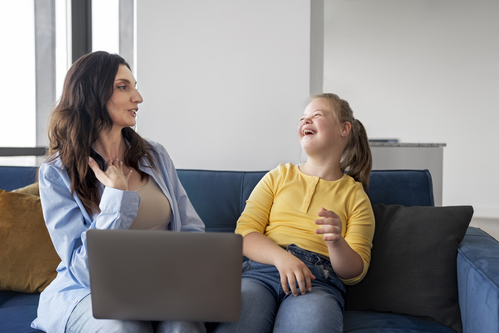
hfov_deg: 54.4
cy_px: 166
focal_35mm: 35
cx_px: 250
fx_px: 485
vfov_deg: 37.9
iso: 320
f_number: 2
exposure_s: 1/250
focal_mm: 35
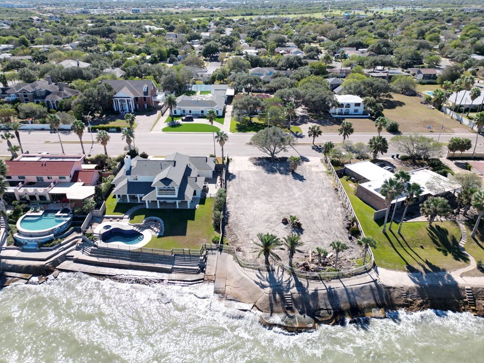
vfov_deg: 54.9
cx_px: 233
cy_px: 187
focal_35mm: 25
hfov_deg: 69.4
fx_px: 350
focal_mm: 6.72
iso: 200
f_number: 1.7
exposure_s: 1/2500
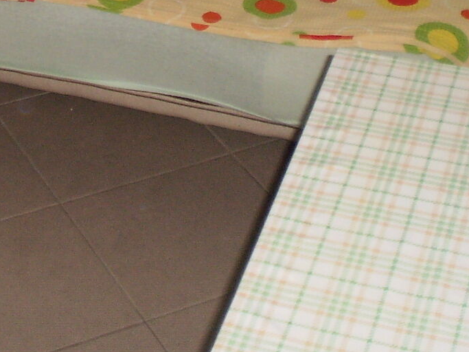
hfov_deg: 18.1
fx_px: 1463
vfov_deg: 13.0
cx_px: 97
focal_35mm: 108
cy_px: -173
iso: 125
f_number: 3.1
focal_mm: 6.3
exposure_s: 1/30
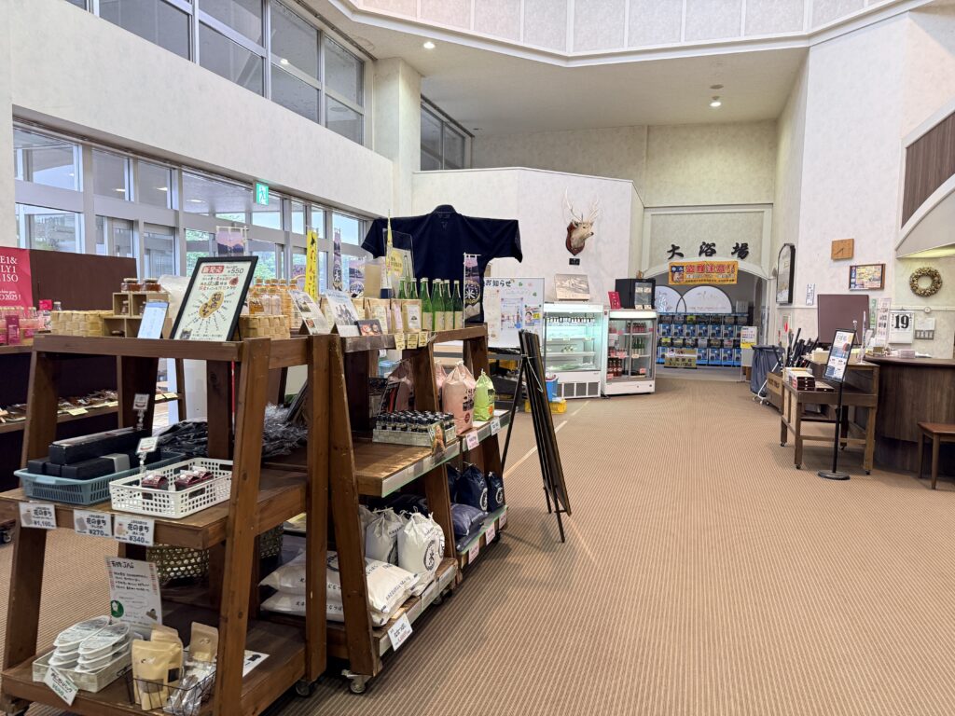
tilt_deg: -5.6
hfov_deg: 71.6
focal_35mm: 24
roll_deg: -1.3
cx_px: 478
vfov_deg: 56.8
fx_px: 662
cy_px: 358
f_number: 1.78
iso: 250
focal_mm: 6.76
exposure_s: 1/50
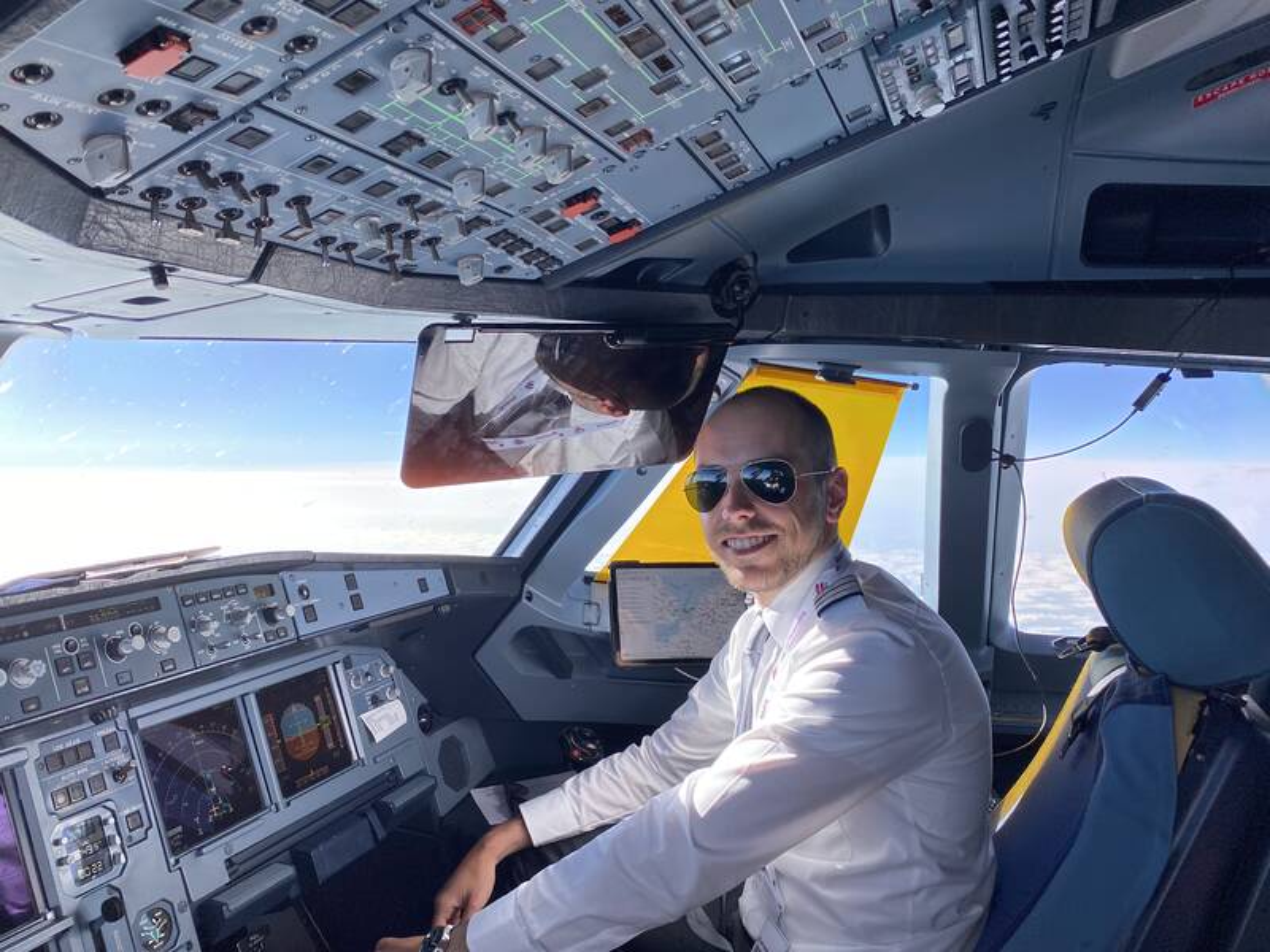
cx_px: 635
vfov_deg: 53.1
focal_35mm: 26
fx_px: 954
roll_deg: -0.3
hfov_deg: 67.3
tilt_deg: -3.9
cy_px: 476
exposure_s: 1/536
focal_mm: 4.25
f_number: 1.8
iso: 32
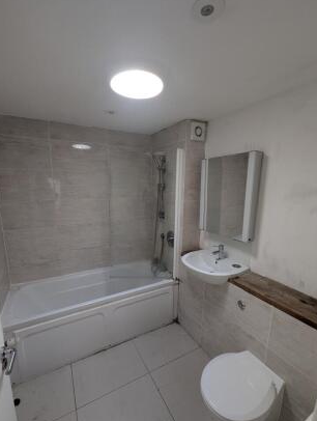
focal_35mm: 14
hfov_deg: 85.8
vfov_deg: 101.9
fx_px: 170
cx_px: 149
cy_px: 219
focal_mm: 1.95
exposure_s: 1/23.8
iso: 88
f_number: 2.2
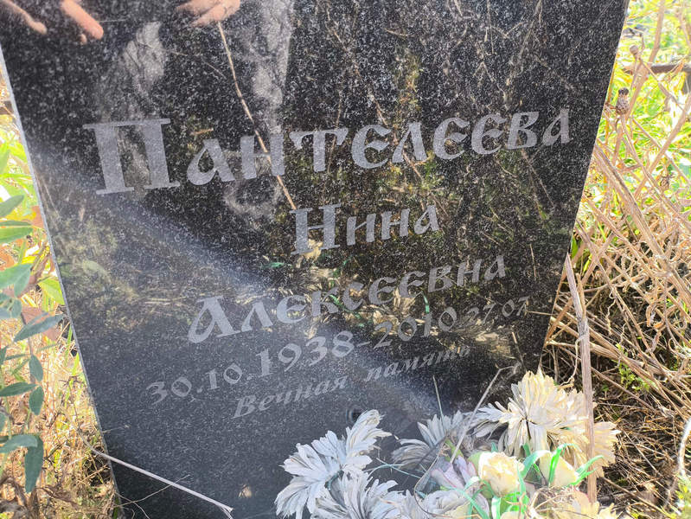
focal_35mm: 25
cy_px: 260
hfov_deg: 69.4
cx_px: 346
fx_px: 499
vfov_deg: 54.9
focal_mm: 4.71
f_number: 1.7
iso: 50
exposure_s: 1/110
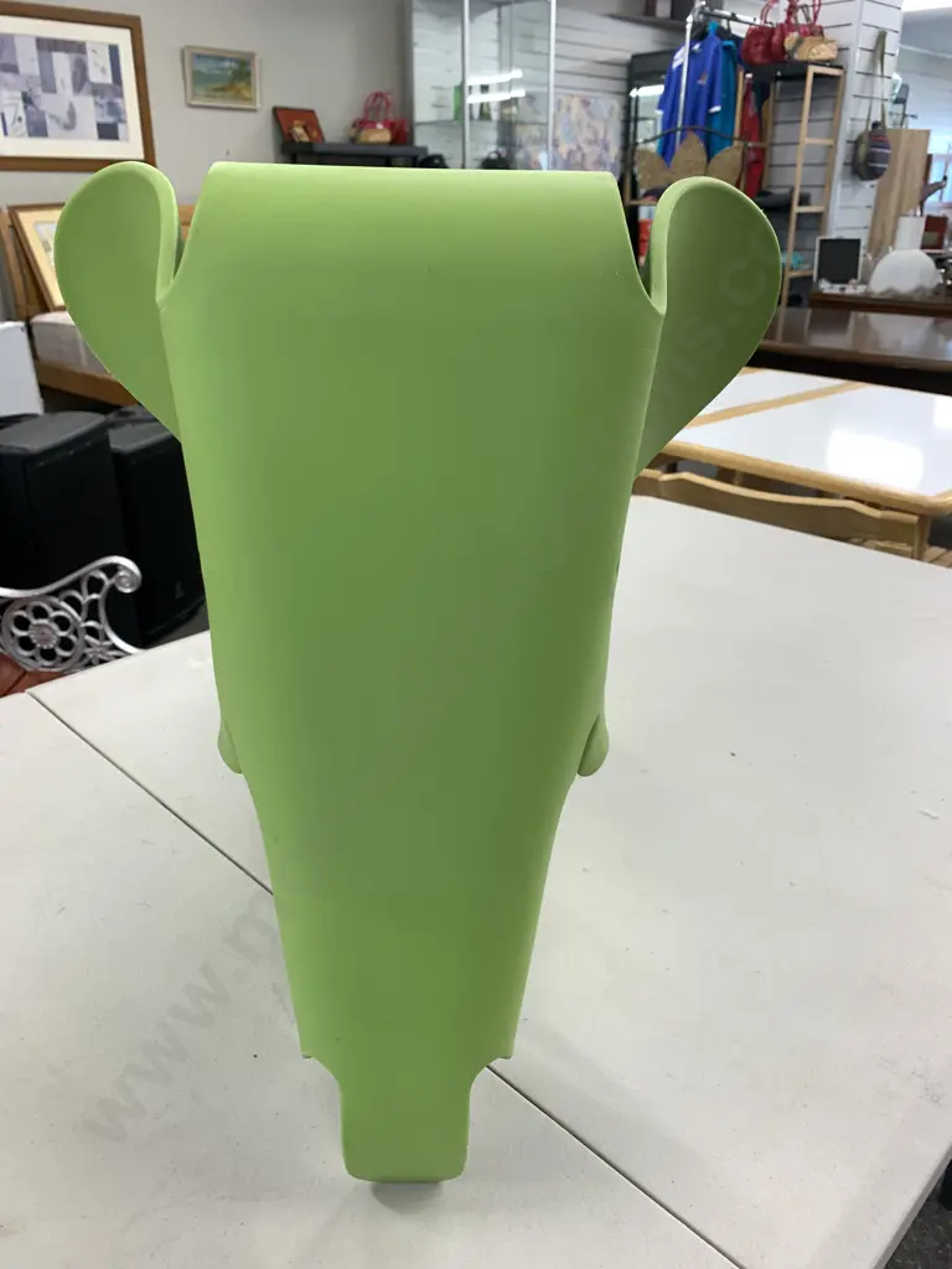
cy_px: 634
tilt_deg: -22.7
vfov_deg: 67.3
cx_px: 476
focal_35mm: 26
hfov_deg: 53.1
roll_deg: -0.4
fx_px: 953
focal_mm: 4.25
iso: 80
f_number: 1.8
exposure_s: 1/100
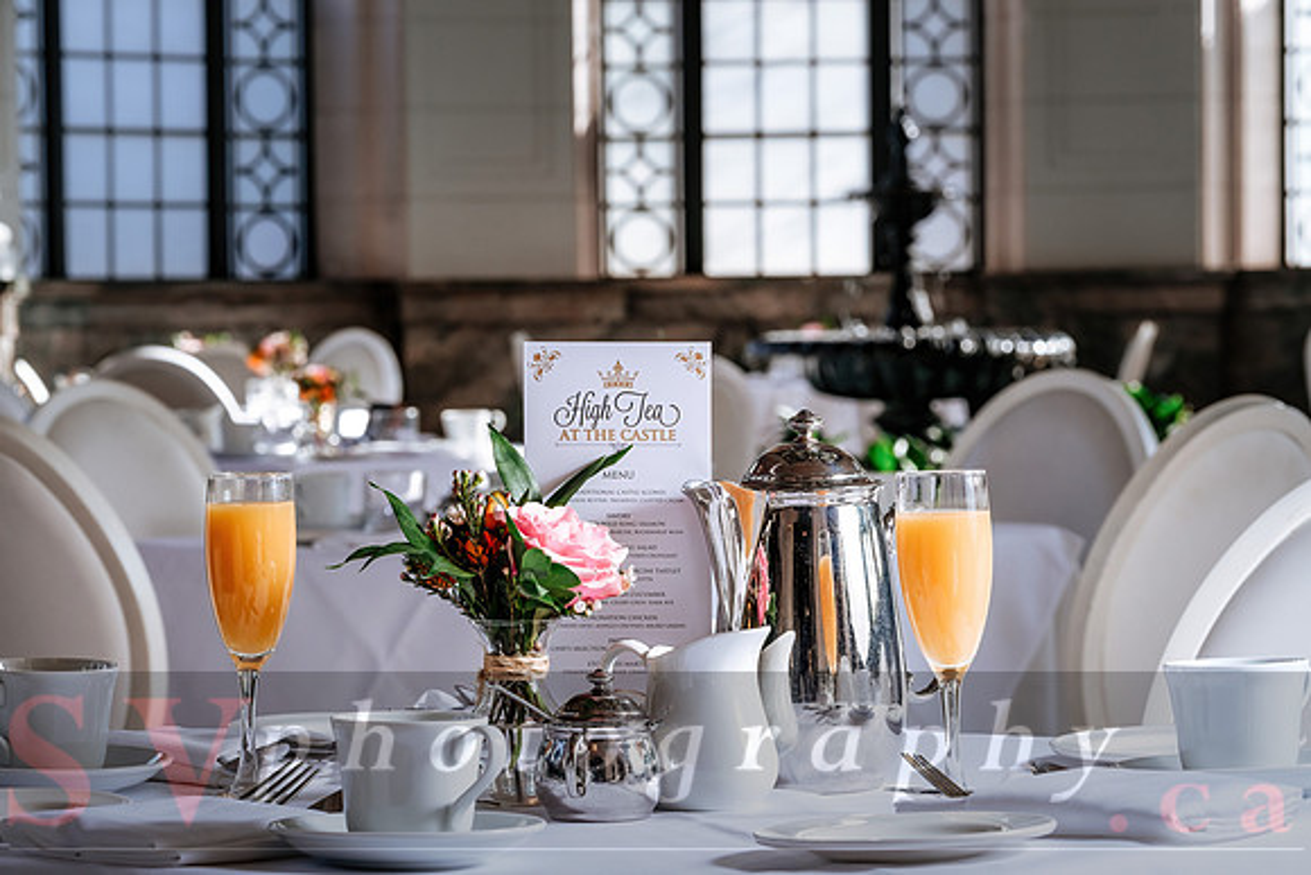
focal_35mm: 126
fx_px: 4602
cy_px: 437
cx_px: 654
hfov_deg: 16.2
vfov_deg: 10.9
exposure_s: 1/125
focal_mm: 83.8
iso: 200
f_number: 8
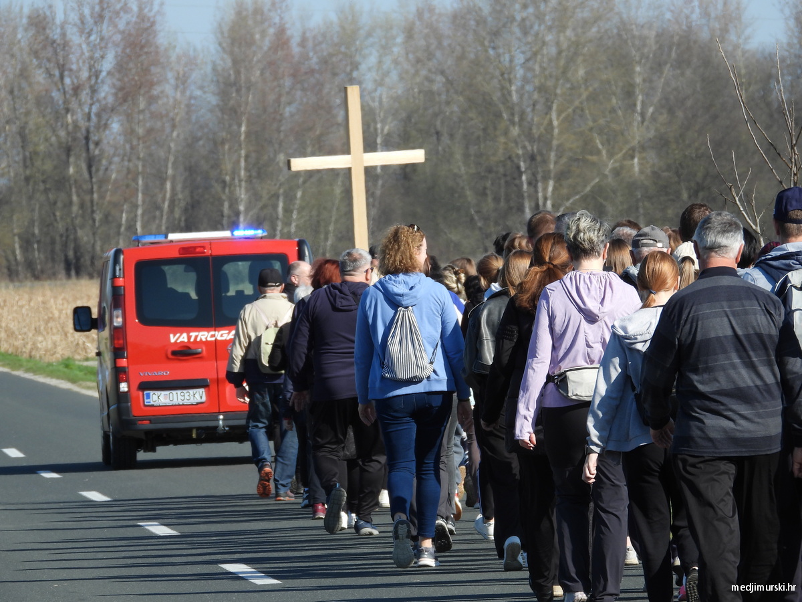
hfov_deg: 3.5
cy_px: 301
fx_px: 13137
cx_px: 401
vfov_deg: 2.6
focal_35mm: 567
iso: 100
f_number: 5
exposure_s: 1/500
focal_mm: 102
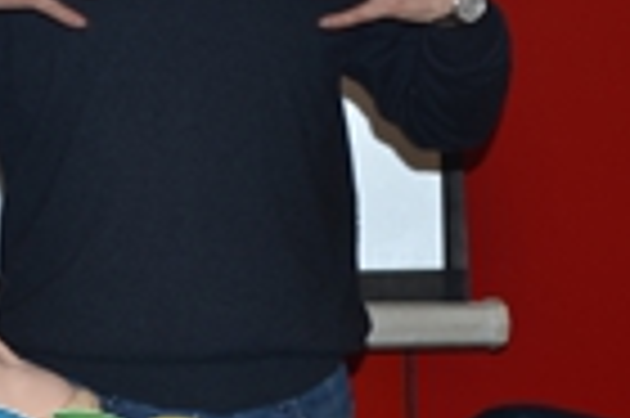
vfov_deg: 7.3
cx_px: -356
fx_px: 3282
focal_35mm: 188
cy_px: -16
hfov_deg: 10.5
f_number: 3.8
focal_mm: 35
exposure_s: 1/60
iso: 100
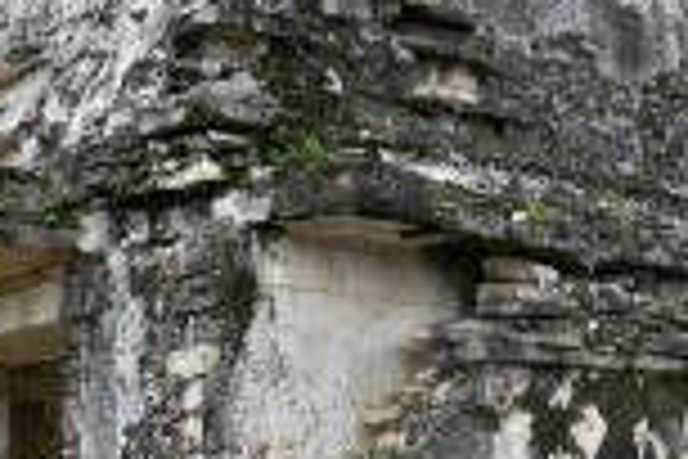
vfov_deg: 14.2
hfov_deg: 20.3
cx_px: 796
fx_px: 1815
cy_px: 432
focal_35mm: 95
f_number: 3.1
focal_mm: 6.3
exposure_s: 1/320
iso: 80
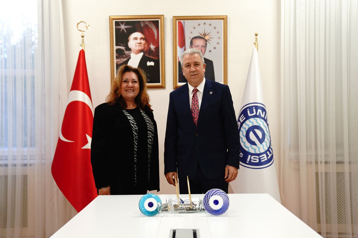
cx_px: 179
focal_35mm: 41
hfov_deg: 47.4
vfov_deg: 32.6
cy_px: 119
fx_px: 408
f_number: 2.8
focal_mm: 41
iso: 800
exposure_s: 1/80
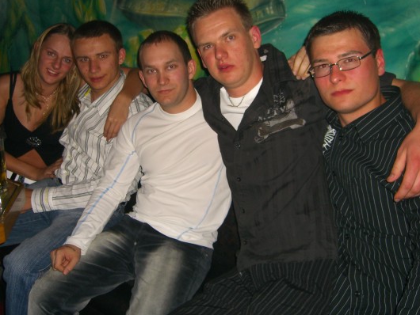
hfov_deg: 43.8
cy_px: 139
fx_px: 522
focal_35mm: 43
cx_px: 199
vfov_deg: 33.6
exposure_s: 1/60
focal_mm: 7.9
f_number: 2.8
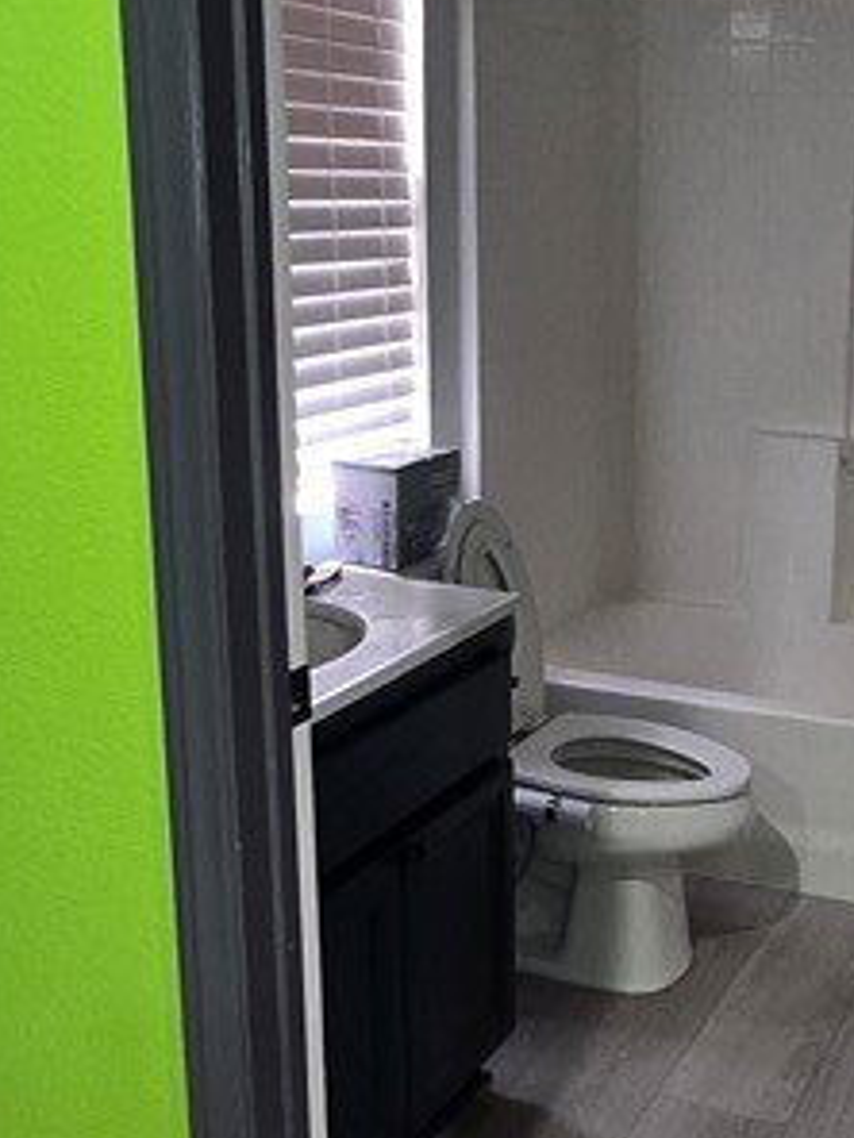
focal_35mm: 45
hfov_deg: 31.3
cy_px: 584
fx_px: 1480
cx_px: 692
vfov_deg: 42.1
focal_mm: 1.7
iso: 250
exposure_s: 1/60
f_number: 2.2
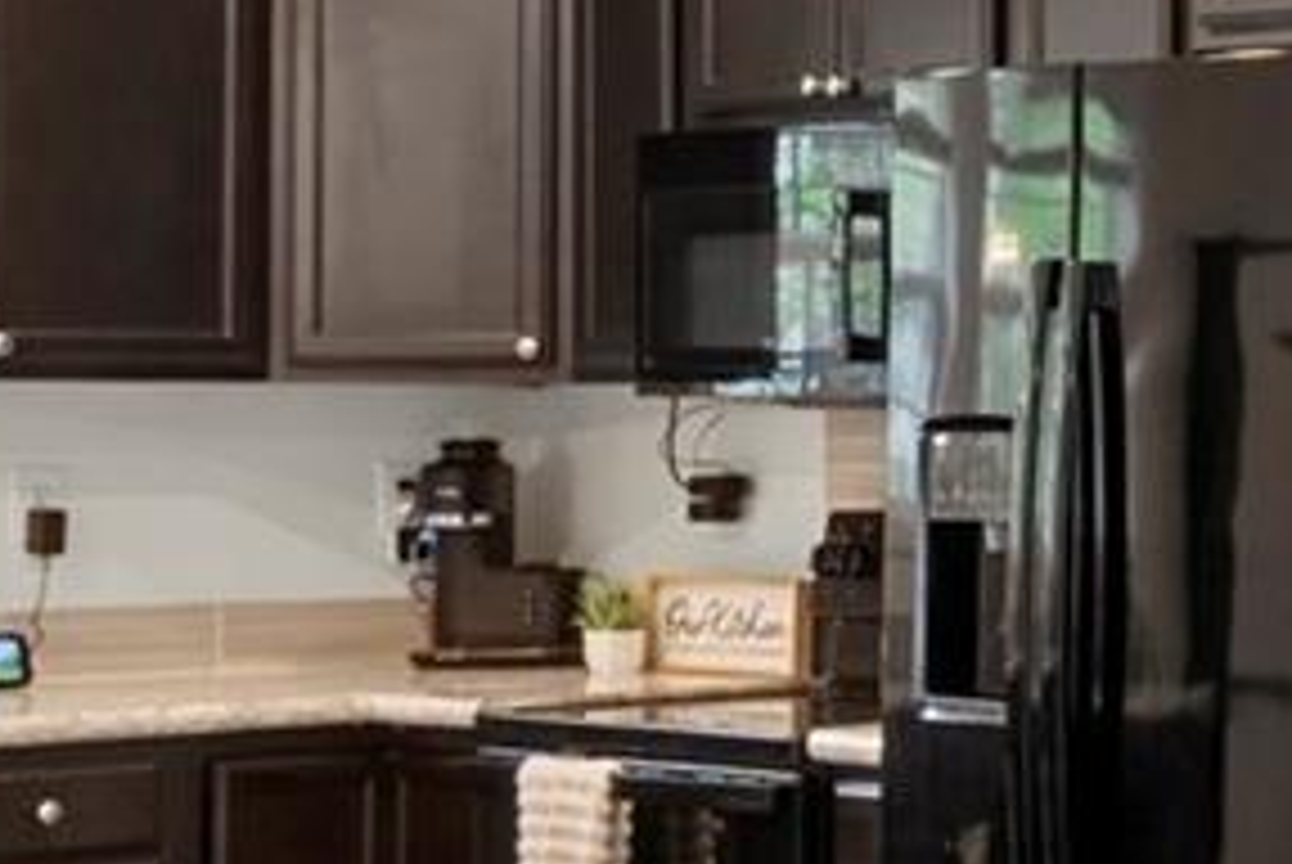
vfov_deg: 11.7
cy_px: 385
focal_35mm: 118
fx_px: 4223
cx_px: 2602
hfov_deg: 14.4
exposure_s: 1/5
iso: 250
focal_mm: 11
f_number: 9
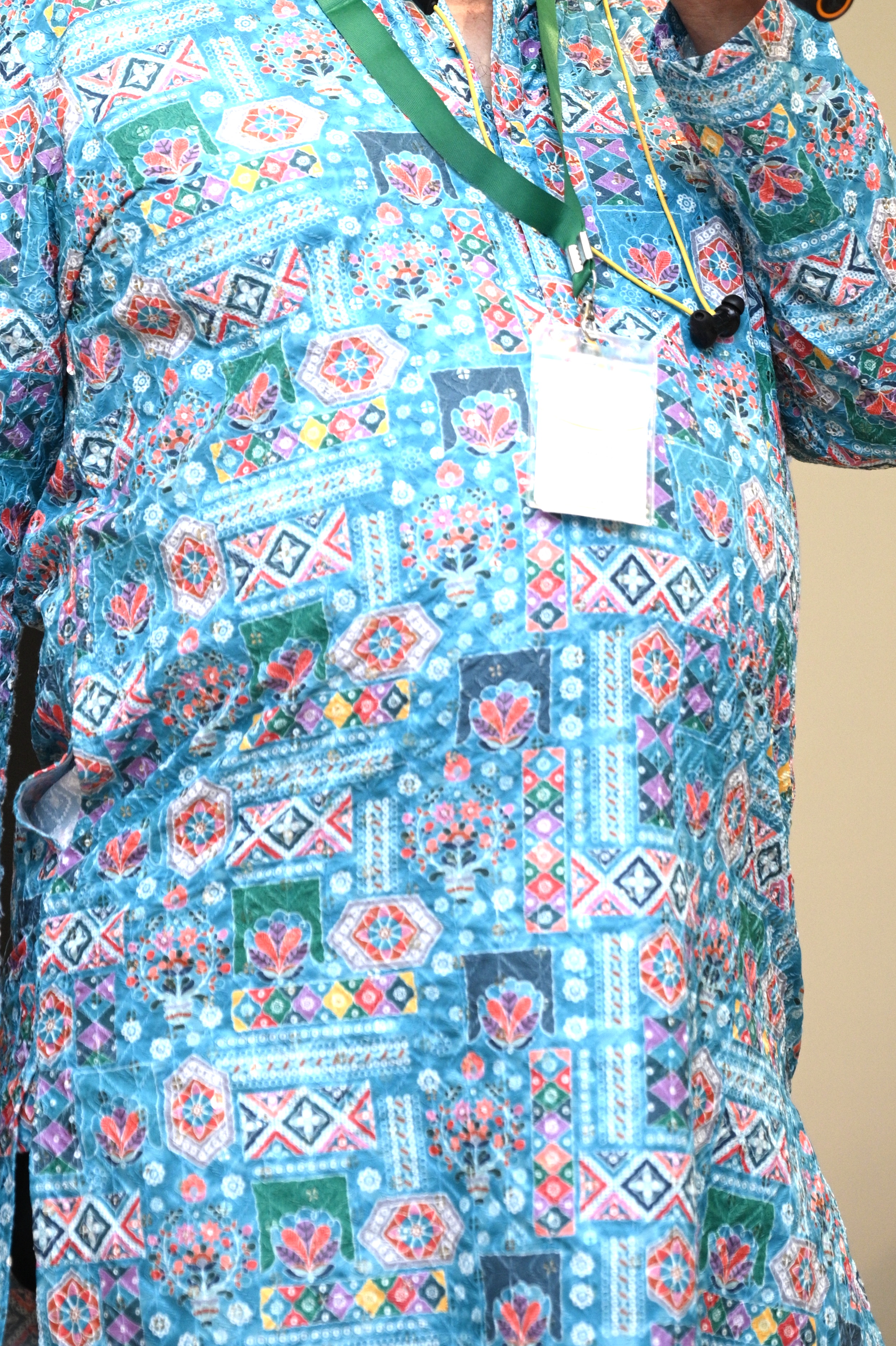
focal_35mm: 151
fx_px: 5645
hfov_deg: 9.1
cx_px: 350
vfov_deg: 13.6
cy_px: 408
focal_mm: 93
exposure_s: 1/200
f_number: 4
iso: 1250
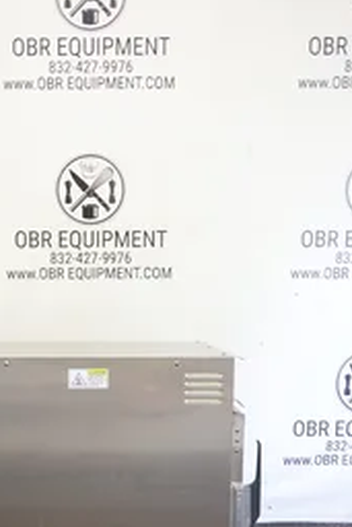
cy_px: 406
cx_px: 98
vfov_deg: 38.4
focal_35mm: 50
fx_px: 732
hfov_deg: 26.8
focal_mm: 12.01
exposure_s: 1/13
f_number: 3.5
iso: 250
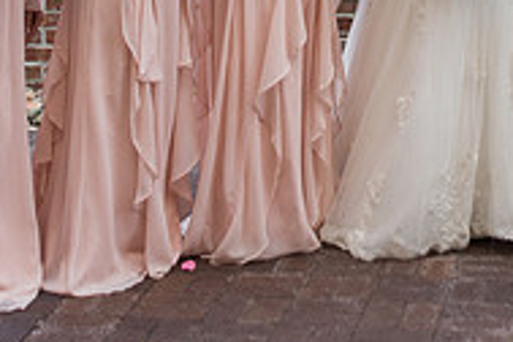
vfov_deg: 12.2
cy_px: -140
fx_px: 1539
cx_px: 491
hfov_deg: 18.5
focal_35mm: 108
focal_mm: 29
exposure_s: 1/200
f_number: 3.5
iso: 320
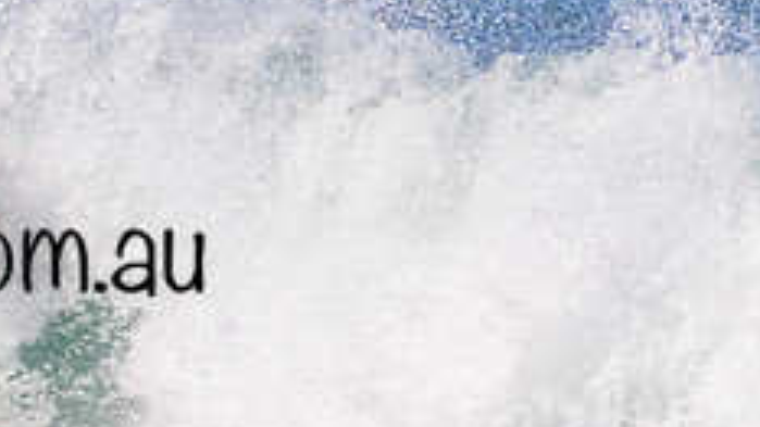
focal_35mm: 2603
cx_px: -140
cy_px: 217
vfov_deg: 0.5
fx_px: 52450
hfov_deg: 0.8
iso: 1250
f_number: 11
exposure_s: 1/3200
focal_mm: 1000
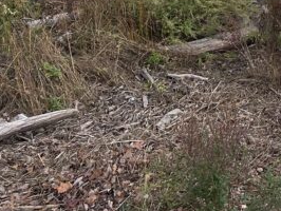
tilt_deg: +0.7
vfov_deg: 13.3
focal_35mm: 100
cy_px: -168
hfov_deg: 17.5
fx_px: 812
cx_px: 433
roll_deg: +0.8
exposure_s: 1/2841
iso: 50
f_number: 1.5
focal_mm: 5.7
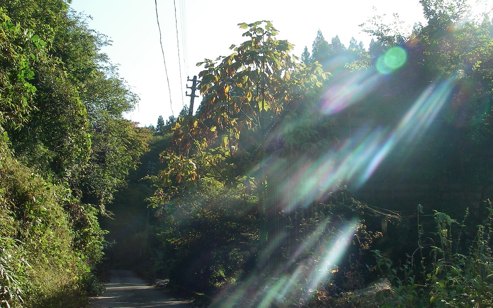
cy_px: 162
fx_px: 551
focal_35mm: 41
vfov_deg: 31.2
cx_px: 245
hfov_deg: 48.2
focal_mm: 6.3
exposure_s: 1/100
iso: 64
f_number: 6.6
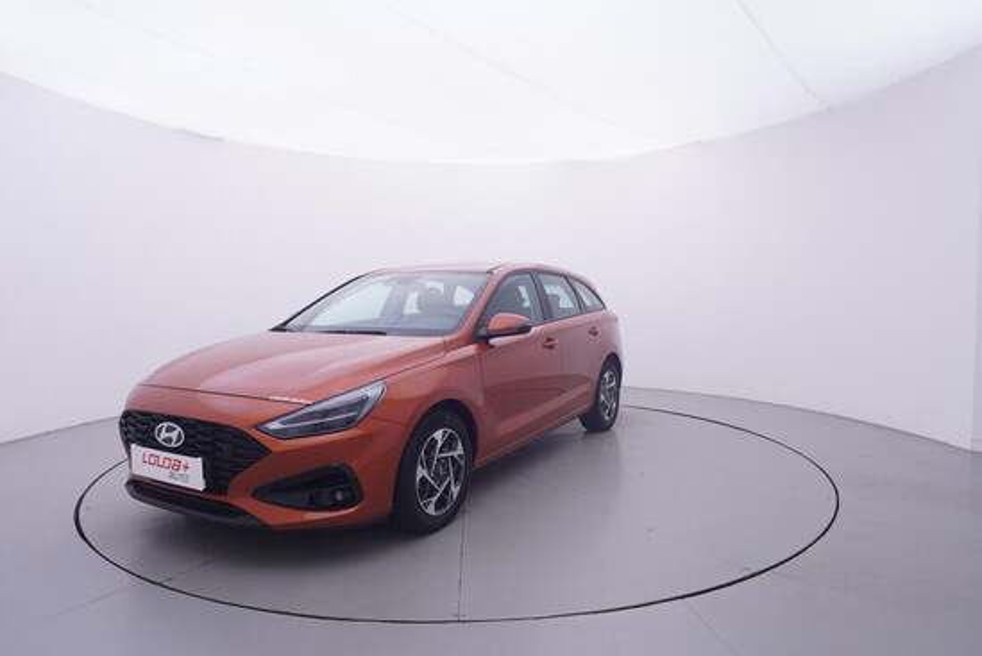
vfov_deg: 56.2
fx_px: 614
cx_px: 491
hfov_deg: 77.3
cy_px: 328
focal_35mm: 22
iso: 200
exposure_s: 1/80
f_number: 5
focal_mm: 15
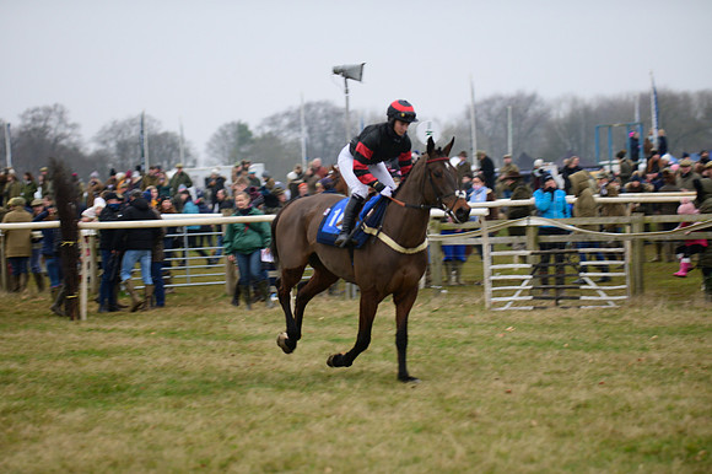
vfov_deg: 9.5
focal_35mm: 145
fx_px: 2866
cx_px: 356
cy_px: 237
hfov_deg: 14.2
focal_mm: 145
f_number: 4
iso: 1250
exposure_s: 1/200
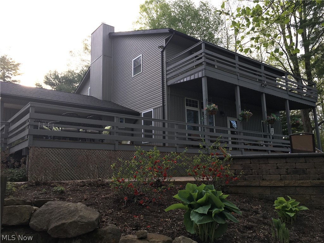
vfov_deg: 48.2
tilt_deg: +12.0
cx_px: 162
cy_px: 122
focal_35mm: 29
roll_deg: +1.8
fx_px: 271
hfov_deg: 61.7
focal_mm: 4.15
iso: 25
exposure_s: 1/343
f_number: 2.2
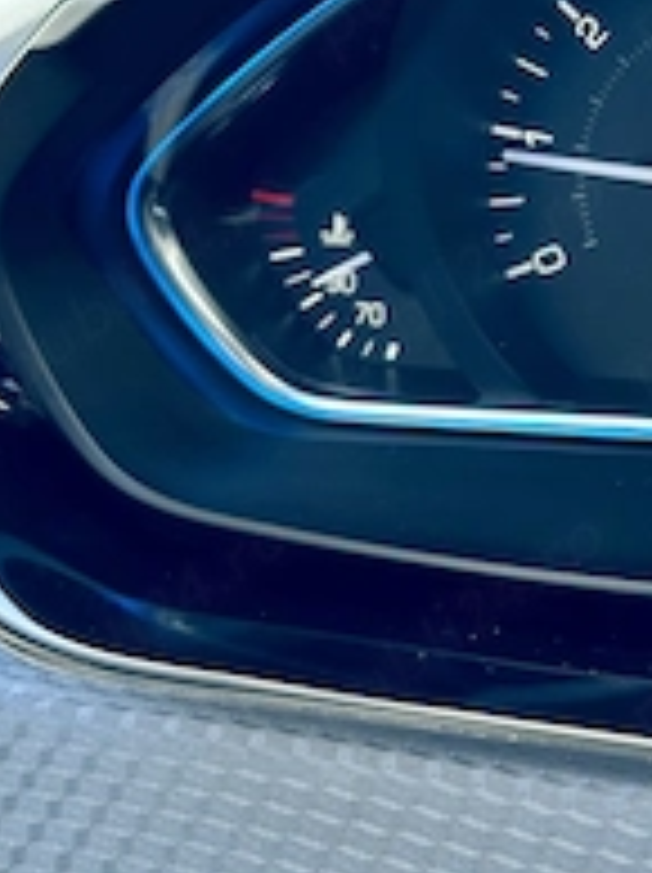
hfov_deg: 14.7
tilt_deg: -10.7
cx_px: 616
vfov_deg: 19.3
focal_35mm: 99
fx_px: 2492
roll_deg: -1.2
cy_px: 14
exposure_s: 1/223
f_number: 1.78
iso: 64
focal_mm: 6.86
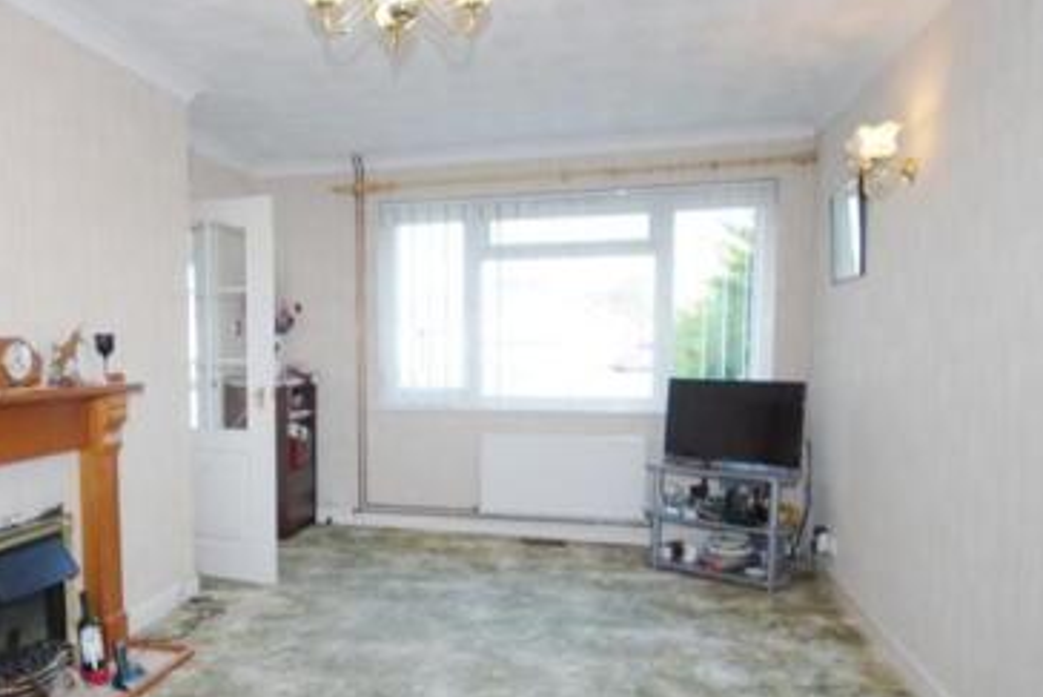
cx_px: 378
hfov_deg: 66.1
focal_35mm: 27
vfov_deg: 47.7
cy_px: 417
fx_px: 783
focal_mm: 10
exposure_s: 1/160
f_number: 4
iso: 500
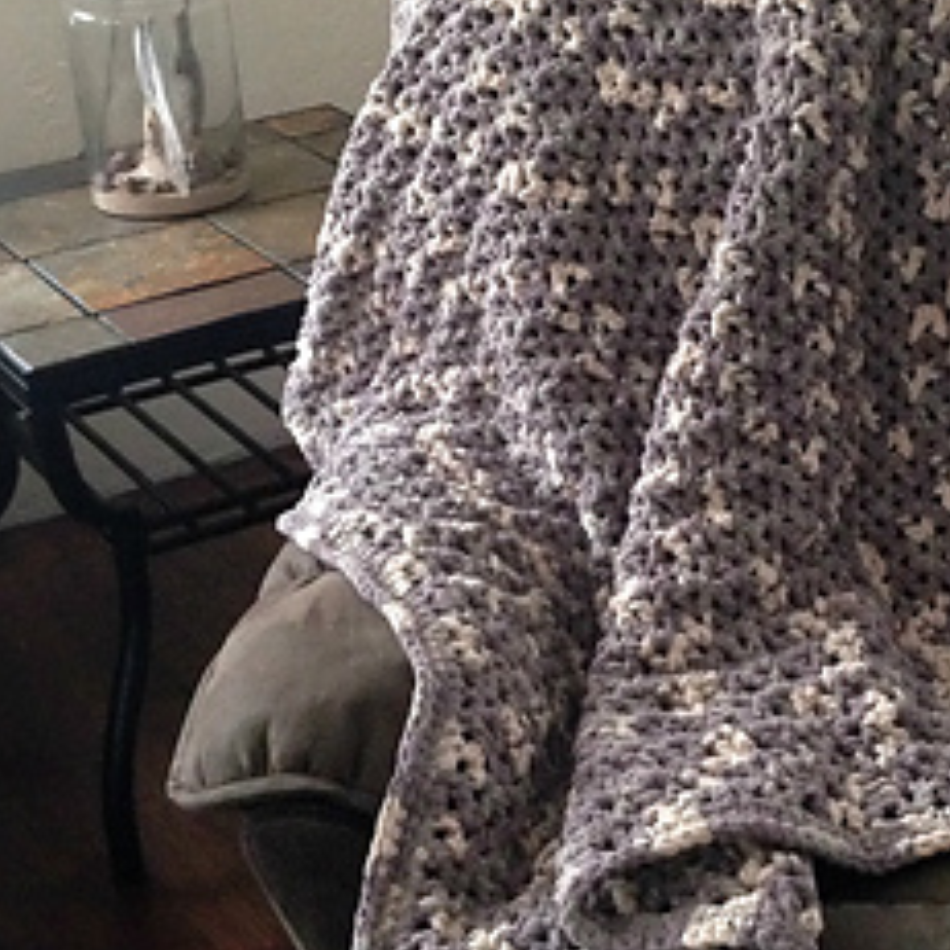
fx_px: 1956
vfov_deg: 27.3
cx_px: 823
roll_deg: +2.4
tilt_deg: -22.7
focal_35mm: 63
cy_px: 479
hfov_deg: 26.5
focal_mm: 4.12
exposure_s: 1/20
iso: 400
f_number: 2.4
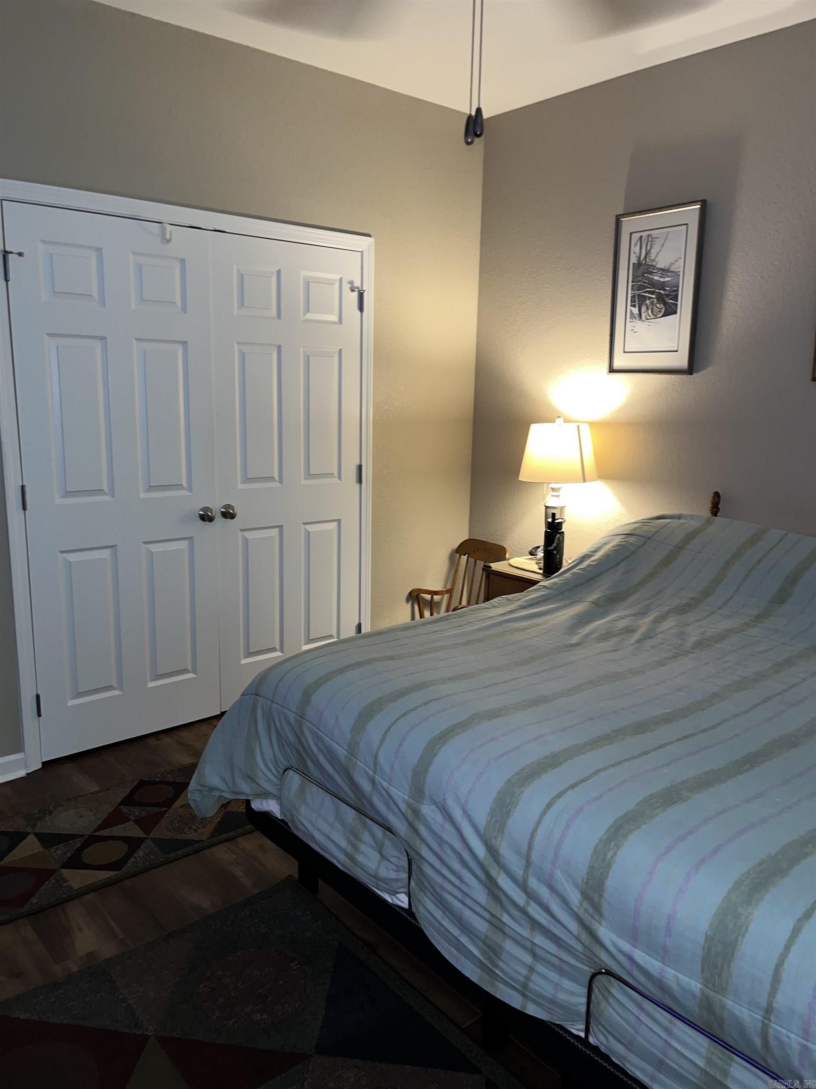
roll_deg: -1.2
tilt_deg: -12.4
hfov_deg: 53.1
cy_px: 544
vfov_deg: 67.3
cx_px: 408
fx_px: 817
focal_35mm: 26
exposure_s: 1/15
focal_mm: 5.1
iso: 64
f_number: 1.6
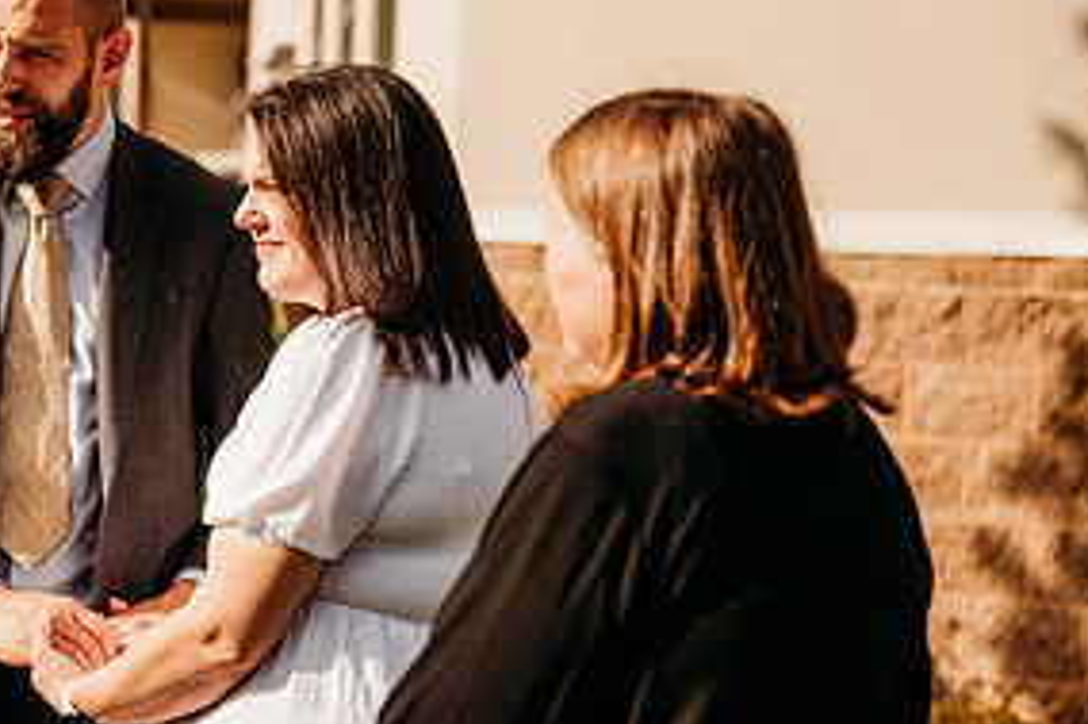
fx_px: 4319
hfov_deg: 14.2
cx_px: 19
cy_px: 308
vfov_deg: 9.6
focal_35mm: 143
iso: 125
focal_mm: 70
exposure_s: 1/4000
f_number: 2.8
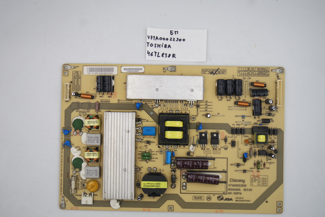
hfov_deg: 45.4
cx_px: 162
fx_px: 388
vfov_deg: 31.2
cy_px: 108
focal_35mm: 43
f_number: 5.6
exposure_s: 1/100
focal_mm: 16
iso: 160
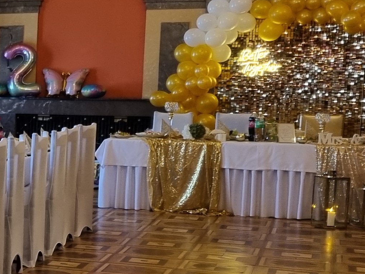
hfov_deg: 15.7
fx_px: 1097
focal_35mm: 104
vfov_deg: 14.2
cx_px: -326
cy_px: 173
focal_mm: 5.4
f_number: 1.8
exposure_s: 1/50
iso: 200
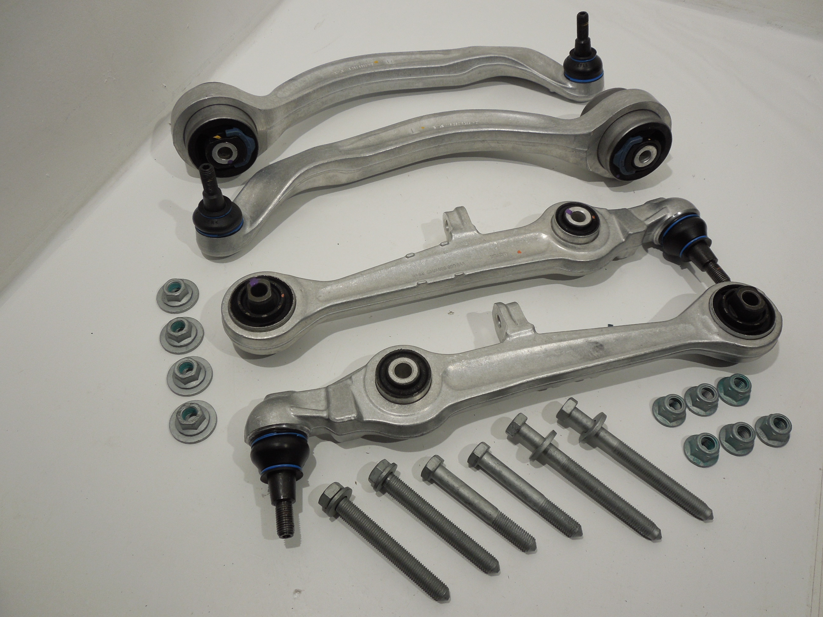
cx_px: 412
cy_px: 308
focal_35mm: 28
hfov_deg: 63.4
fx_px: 666
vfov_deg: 49.7
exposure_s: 1/30
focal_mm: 5
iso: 110
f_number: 3.5
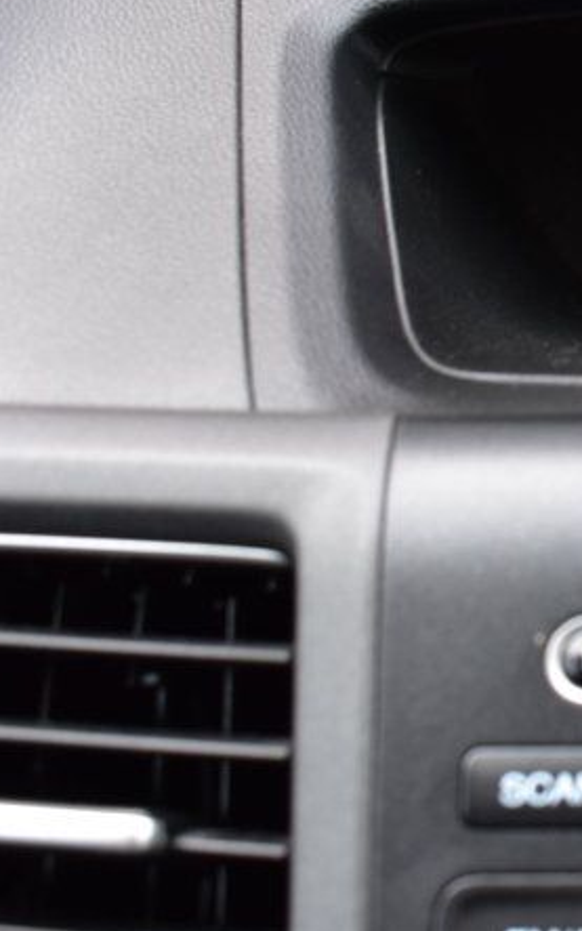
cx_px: 1009
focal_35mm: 99
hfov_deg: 12.2
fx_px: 2512
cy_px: 280
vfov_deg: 20.9
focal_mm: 28
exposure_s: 1/60
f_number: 8
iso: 400
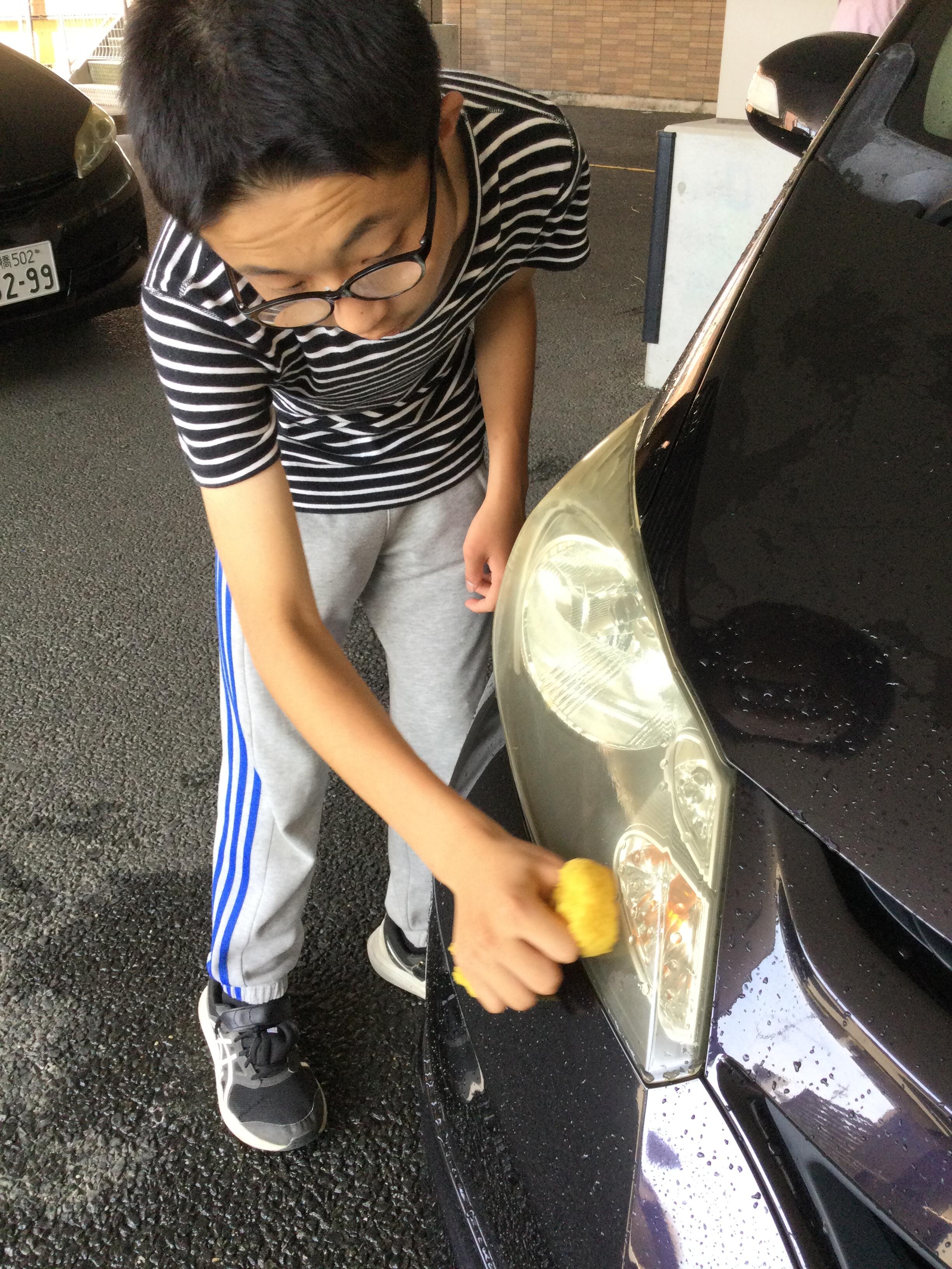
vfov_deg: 58.4
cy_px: 634
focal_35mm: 31
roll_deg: -1.8
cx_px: 476
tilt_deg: -27.2
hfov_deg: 45.4
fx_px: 1137
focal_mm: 3.3
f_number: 2.4
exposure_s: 1/40
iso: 32
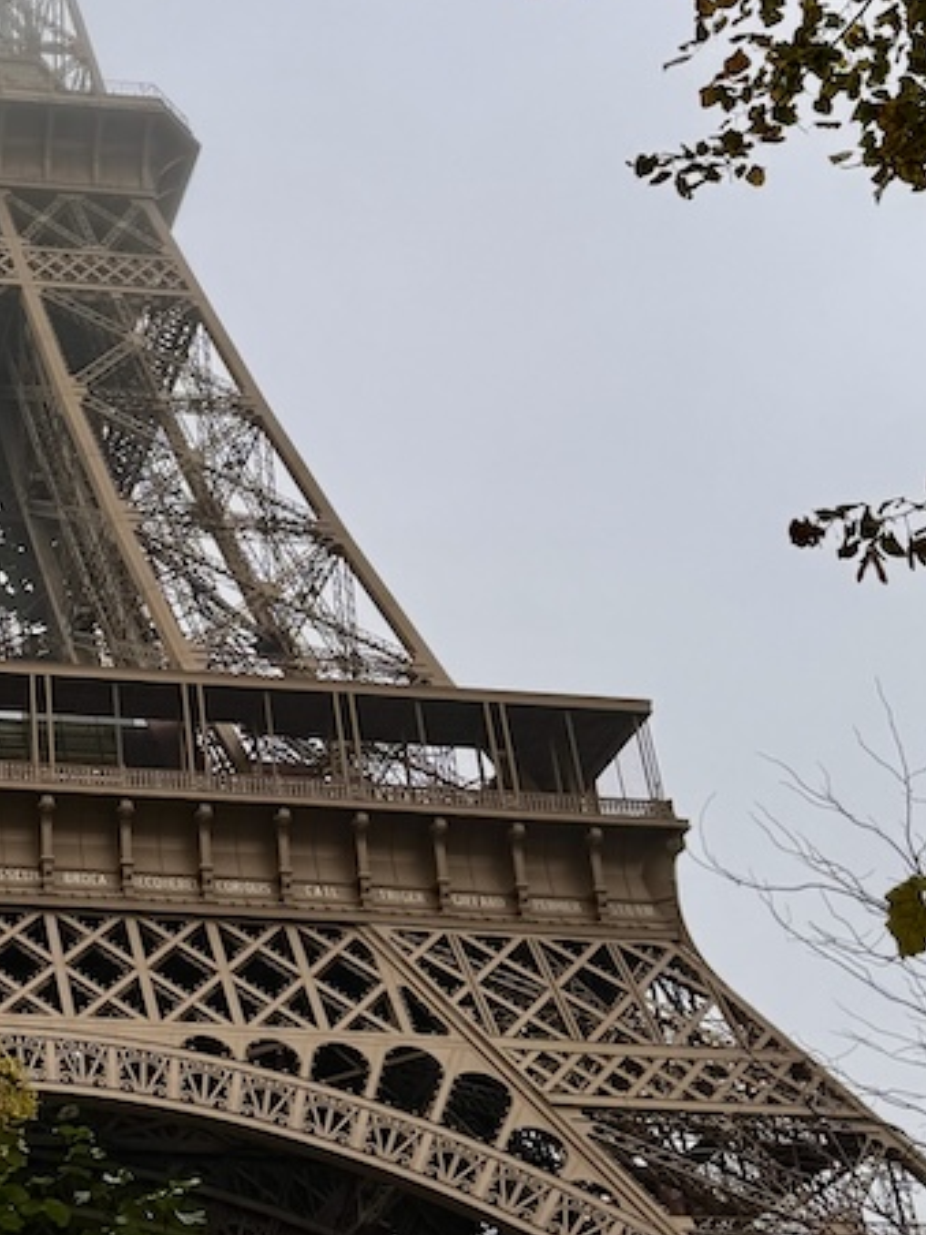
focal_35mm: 68
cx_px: -120
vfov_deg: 28.5
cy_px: 505
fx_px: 2425
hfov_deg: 20.5
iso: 80
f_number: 1.78
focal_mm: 6.76
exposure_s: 1/1131
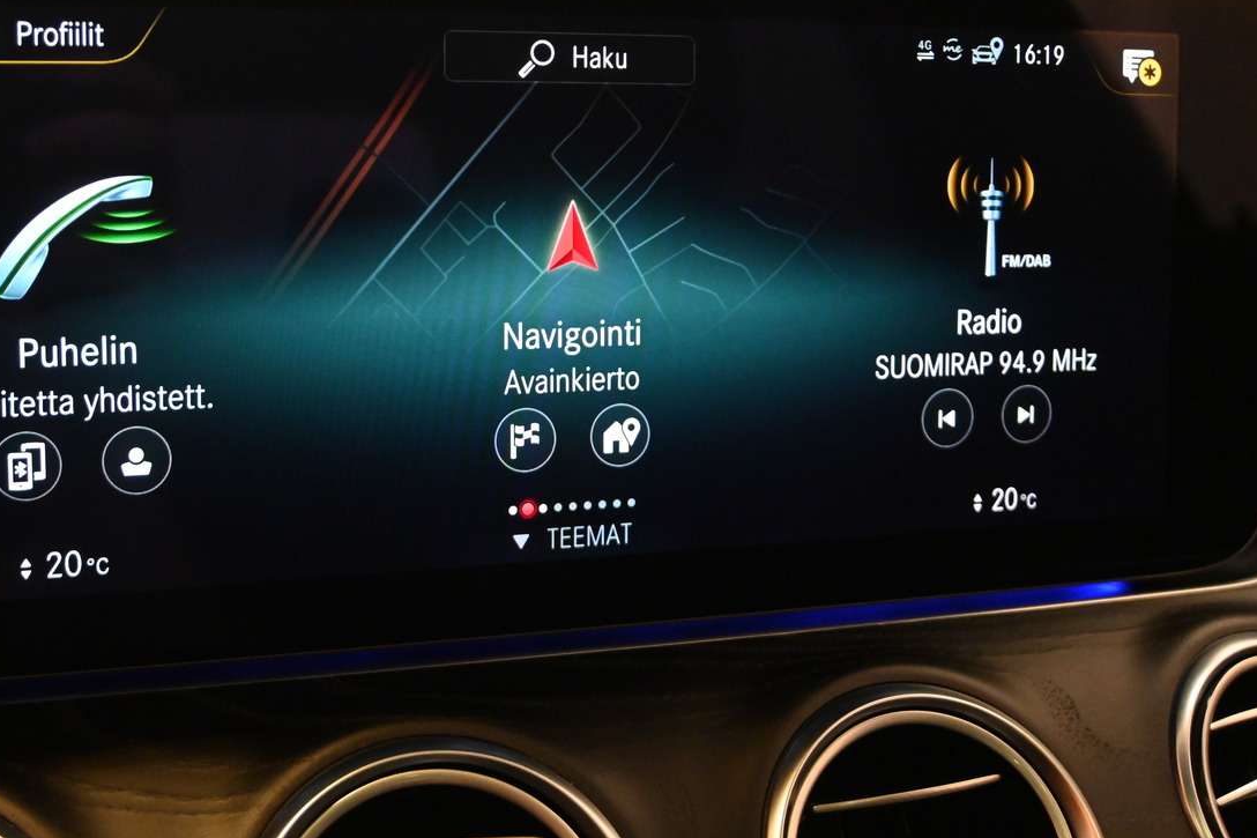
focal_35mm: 68
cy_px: 317
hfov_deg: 29.6
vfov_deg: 19.9
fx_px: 2378
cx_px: 518
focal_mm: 30.5
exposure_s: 1/100
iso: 3200
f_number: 5
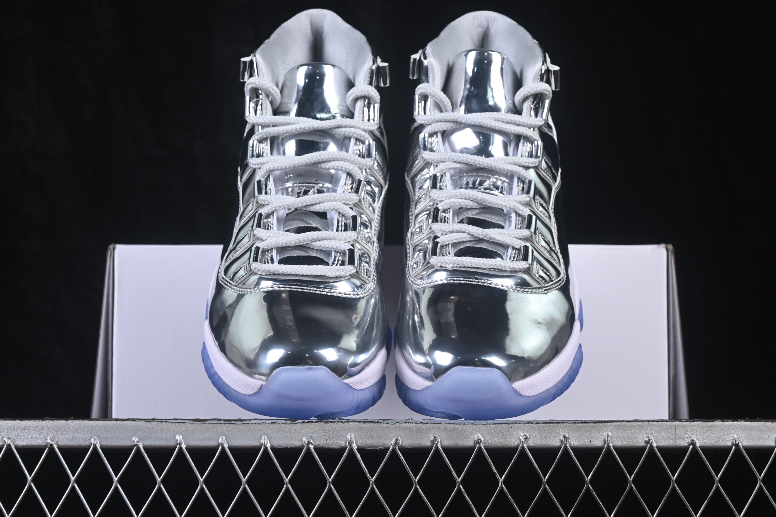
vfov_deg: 18.2
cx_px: 388
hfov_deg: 27.0
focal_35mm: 75
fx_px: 1617
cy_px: 258
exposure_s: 1/80
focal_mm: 50
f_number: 8
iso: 160
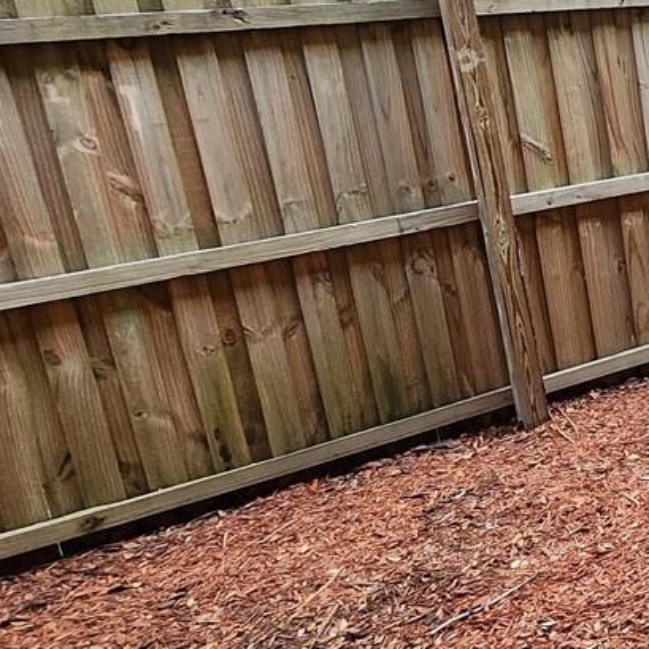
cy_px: 255
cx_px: 943
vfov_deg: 37.4
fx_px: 955
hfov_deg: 27.5
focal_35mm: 45
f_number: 2.2
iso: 160
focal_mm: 1.74
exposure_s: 1/60
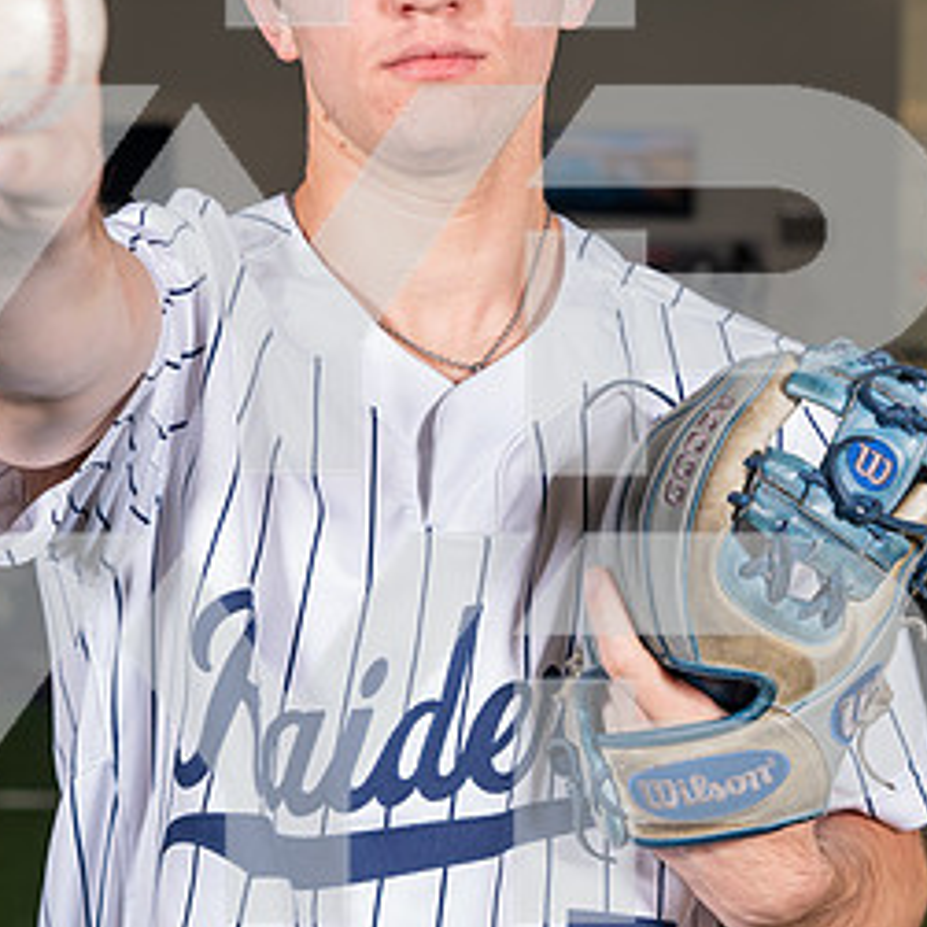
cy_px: 283
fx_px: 3575
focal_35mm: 118
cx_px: 454
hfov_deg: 14.8
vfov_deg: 14.7
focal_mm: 60
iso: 200
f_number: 5.6
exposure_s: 1/200
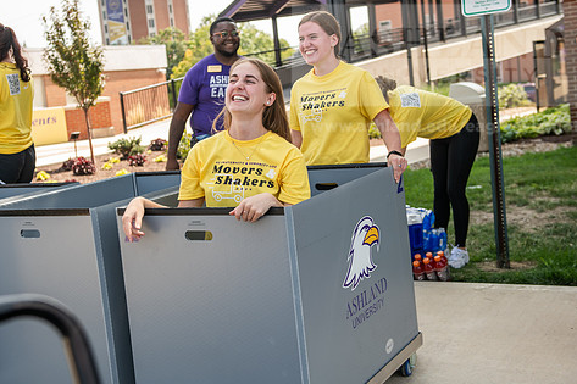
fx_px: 865
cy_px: 152
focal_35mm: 54
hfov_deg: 36.8
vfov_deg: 25.0
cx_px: 255
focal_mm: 44
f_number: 3.5
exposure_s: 1/400
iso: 160
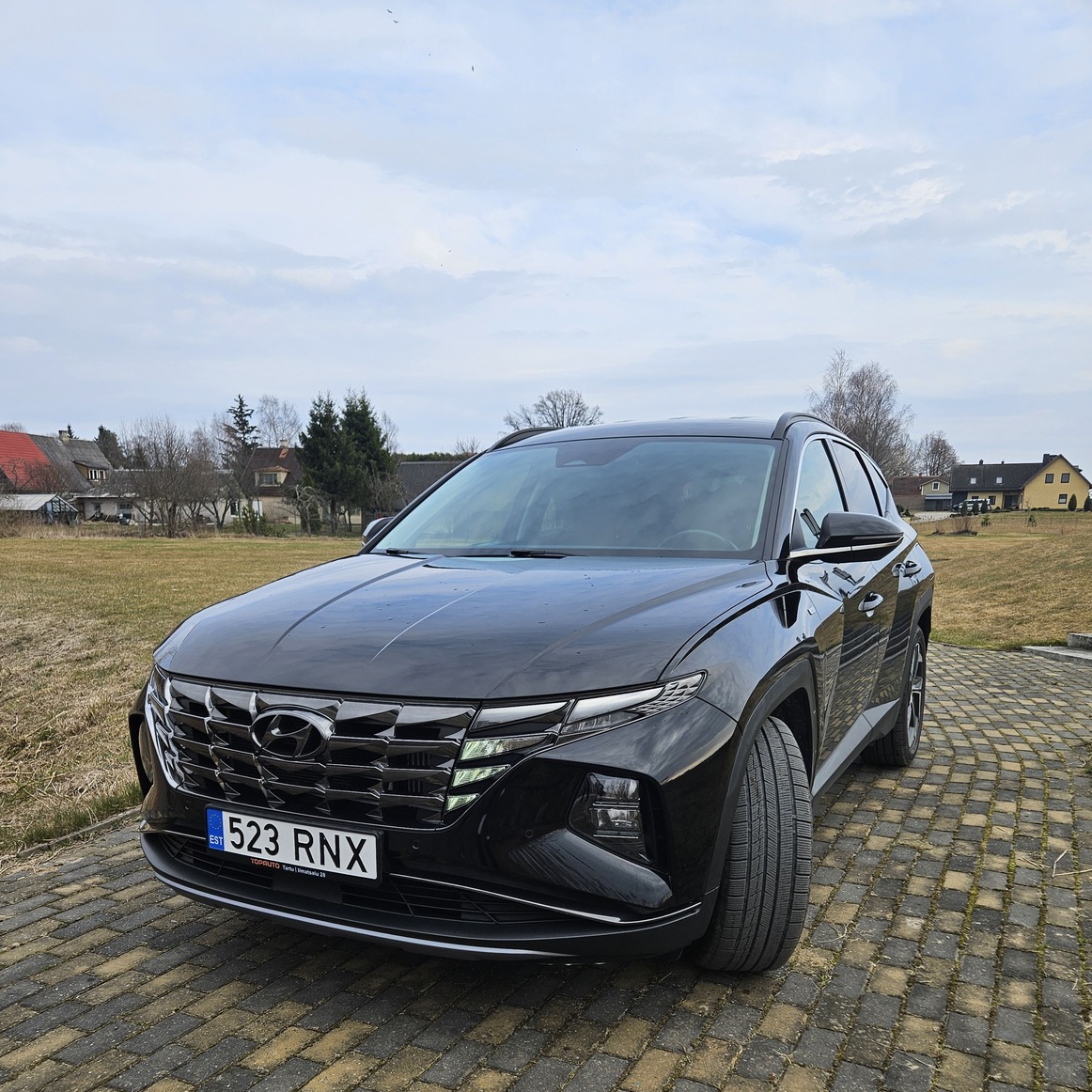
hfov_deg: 57.3
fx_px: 999
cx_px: 544
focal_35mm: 28
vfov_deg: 56.1
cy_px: 726
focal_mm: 5.4
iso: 25
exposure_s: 1/816
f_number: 1.8
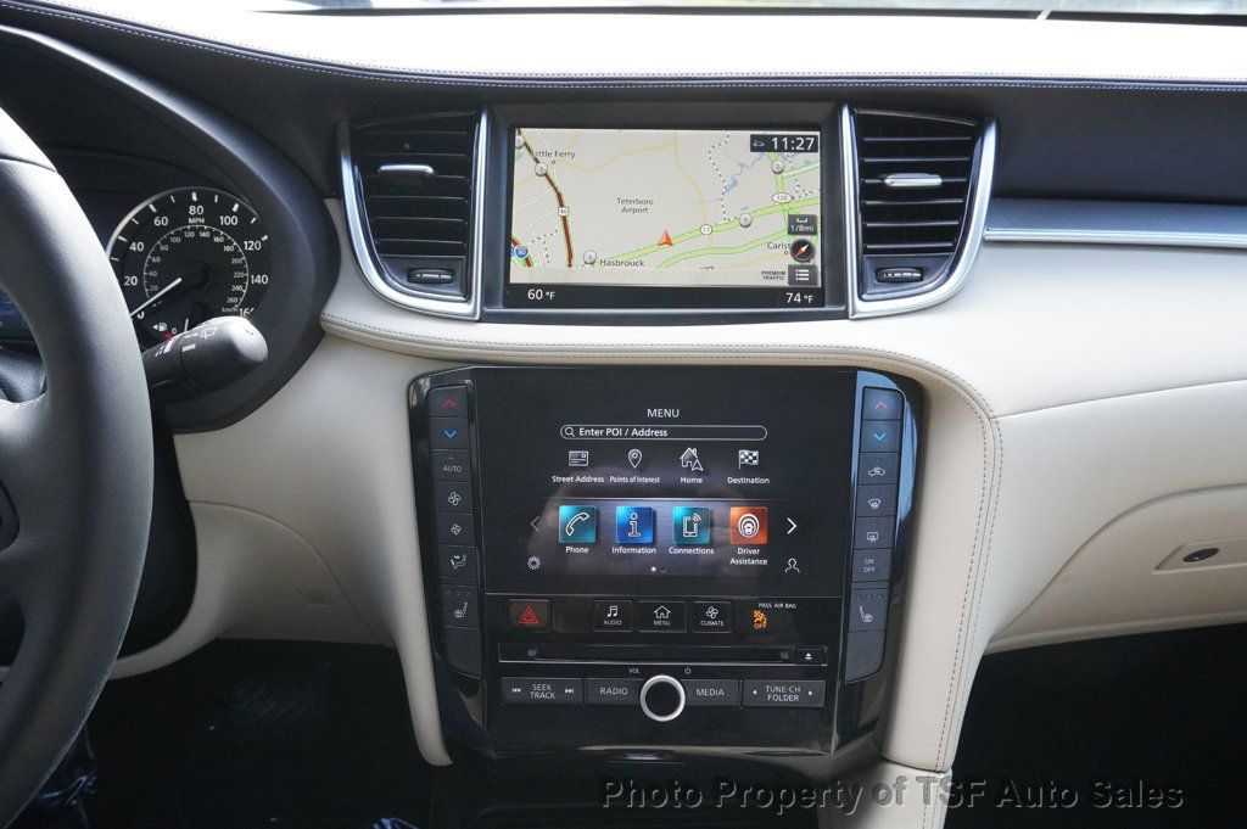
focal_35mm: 30
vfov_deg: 43.5
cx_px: 624
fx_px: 1038
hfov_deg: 62.0
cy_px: 414
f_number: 9
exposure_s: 1/250
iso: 4000
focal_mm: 20
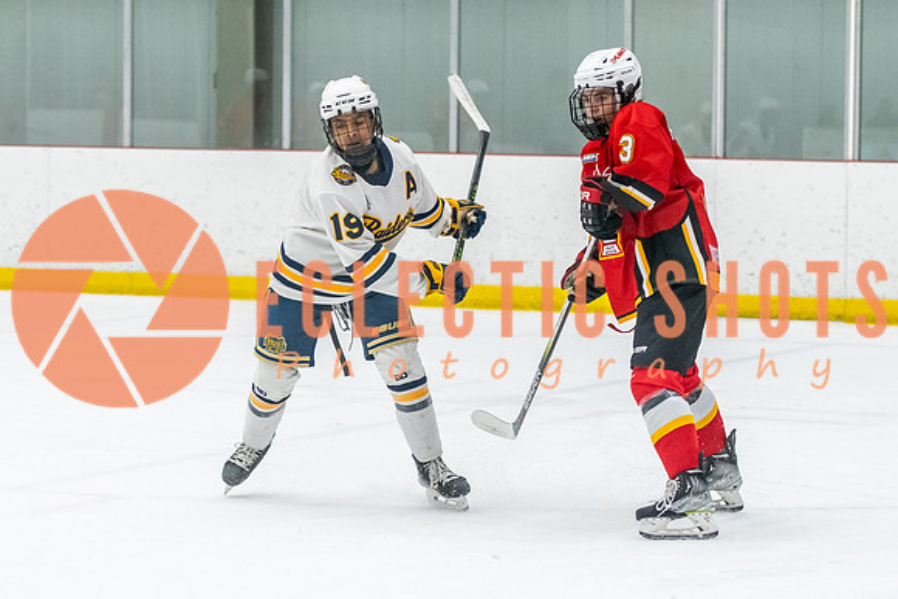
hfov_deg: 13.2
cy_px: 393
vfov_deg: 8.8
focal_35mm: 156
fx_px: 3883
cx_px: 345
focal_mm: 78
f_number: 2.8
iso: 3200
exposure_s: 1/800
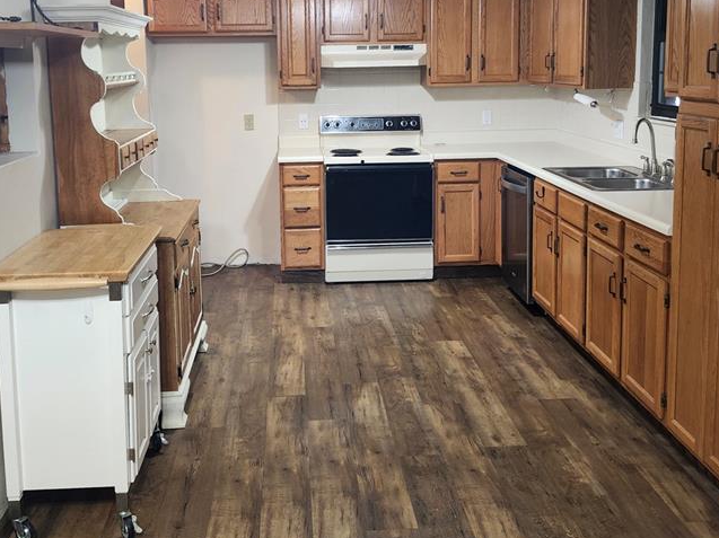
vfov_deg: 38.0
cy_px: 157
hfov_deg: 50.2
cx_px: 357
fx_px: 768
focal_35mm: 37
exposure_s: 1/60
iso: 500
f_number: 1.8
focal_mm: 5.54
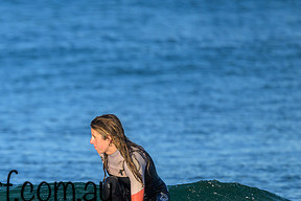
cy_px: 177
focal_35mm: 1610
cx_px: 2
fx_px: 13460
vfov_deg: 0.9
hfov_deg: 1.3
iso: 200
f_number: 6.3
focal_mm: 800
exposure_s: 1/1000
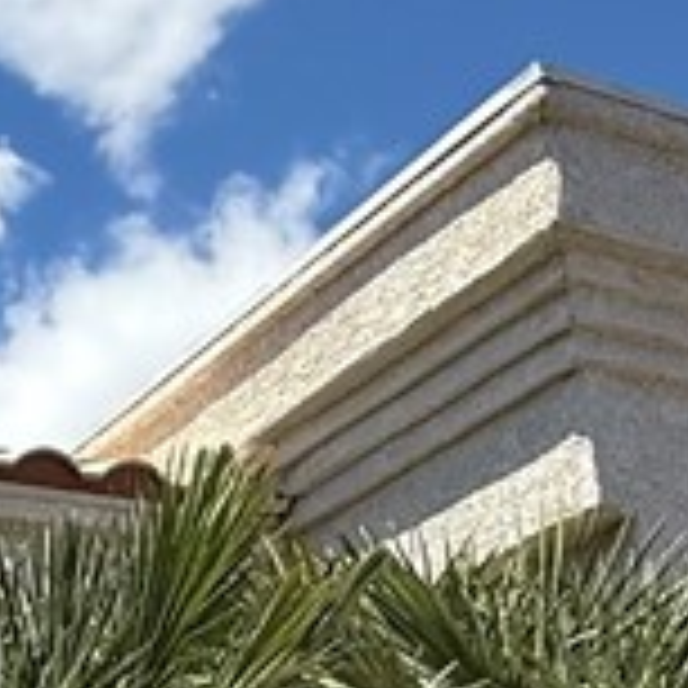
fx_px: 1866
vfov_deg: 19.1
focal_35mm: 83
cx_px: 63
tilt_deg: +7.9
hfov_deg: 20.4
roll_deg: +3.9
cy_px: 926
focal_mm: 2.22
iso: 64
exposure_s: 1/1656
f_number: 2.2
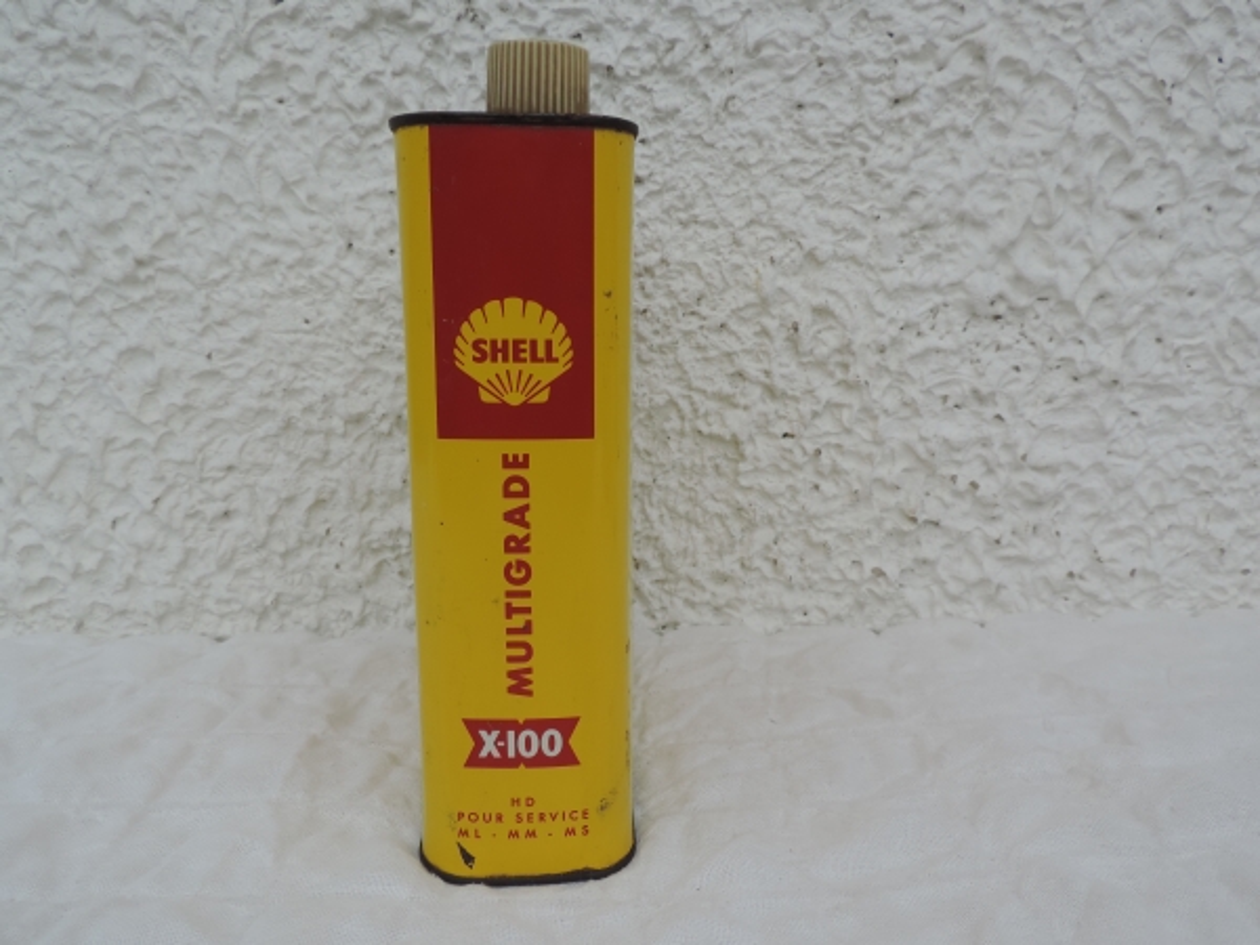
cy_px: 472
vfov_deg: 49.7
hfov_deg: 63.4
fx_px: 1019
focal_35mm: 28
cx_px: 630
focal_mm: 4.9
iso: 80
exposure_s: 1/640
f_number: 3.1
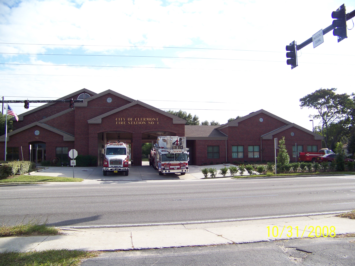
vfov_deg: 39.7
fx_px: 369
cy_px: 133
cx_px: 178
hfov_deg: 51.4
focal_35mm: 36
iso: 64
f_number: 2.8
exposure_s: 1/640
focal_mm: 5.85
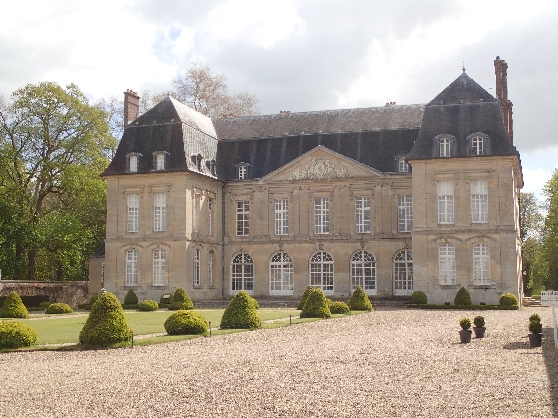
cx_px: 279
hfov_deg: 38.9
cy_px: 209
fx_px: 790
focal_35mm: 49
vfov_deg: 29.7
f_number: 4.5
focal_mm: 8.99
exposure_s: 1/400
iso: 100
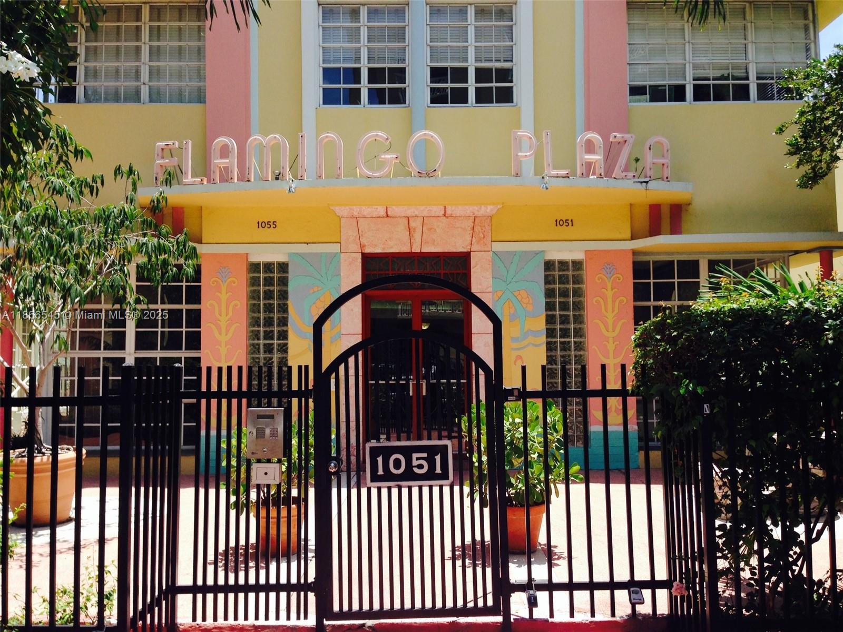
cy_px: 316
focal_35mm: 33
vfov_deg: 42.9
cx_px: 422
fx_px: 804
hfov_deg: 55.4
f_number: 2.4
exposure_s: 1/874
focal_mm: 4.12
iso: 50
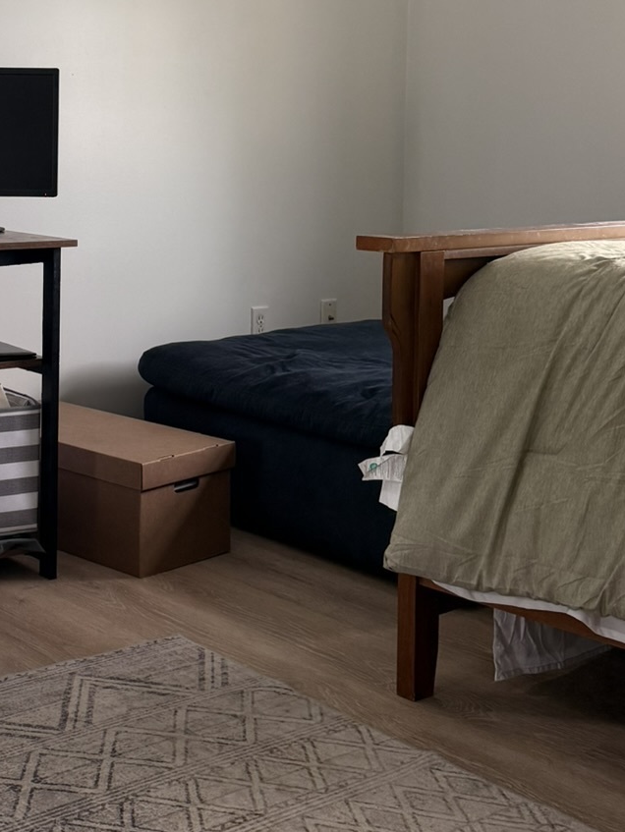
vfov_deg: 32.4
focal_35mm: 58
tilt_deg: -1.8
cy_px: 173
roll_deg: -1.0
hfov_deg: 24.4
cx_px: 38
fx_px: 1395
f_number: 1.78
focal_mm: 6.76
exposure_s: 1/127
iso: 200
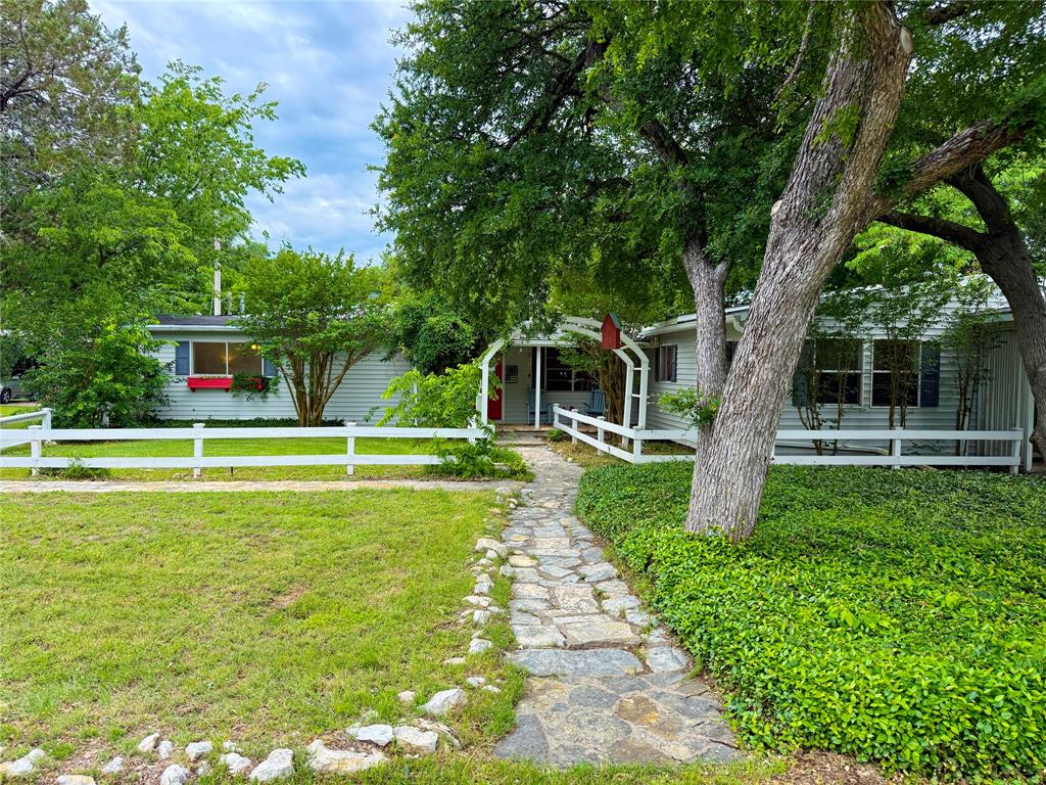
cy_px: 392
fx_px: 725
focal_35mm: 24
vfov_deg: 56.8
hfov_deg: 71.6
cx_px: 523
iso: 100
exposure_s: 1/1585
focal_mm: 6.76
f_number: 1.78
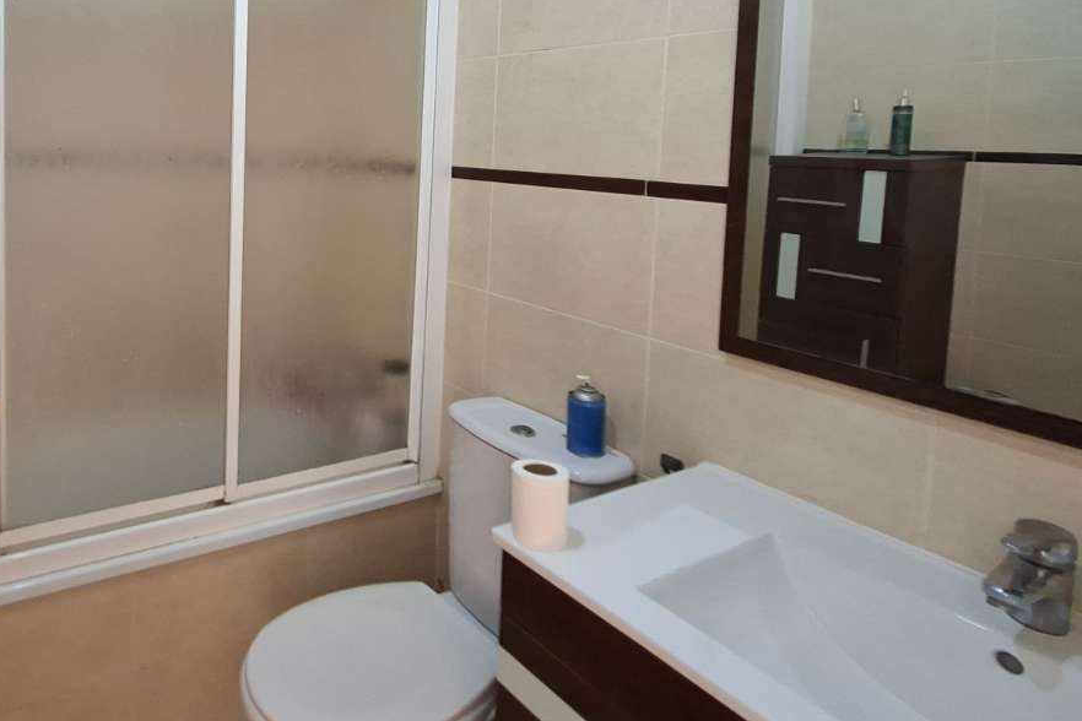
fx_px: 691
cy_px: 196
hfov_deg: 70.7
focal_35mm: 23
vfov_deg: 53.1
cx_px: 265
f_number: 2.2
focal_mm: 1.74
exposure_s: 1/33
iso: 200
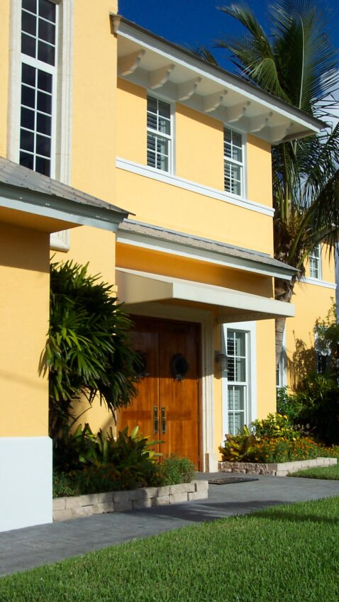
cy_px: 337
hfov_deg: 24.9
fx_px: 767
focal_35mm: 48
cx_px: 197
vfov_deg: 42.8
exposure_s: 1/1000
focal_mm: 8
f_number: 4.8
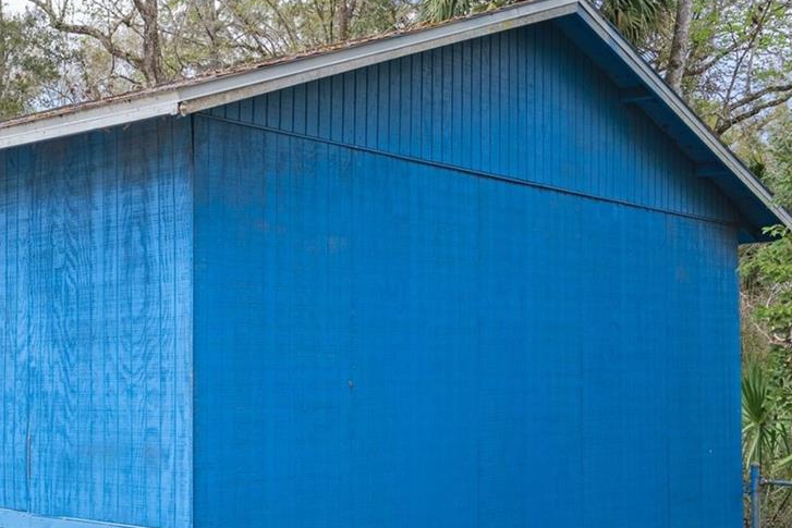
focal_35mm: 55
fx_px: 1210
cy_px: 445
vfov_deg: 24.1
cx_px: 87
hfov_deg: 34.3
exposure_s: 1/50
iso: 320
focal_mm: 25
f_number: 8
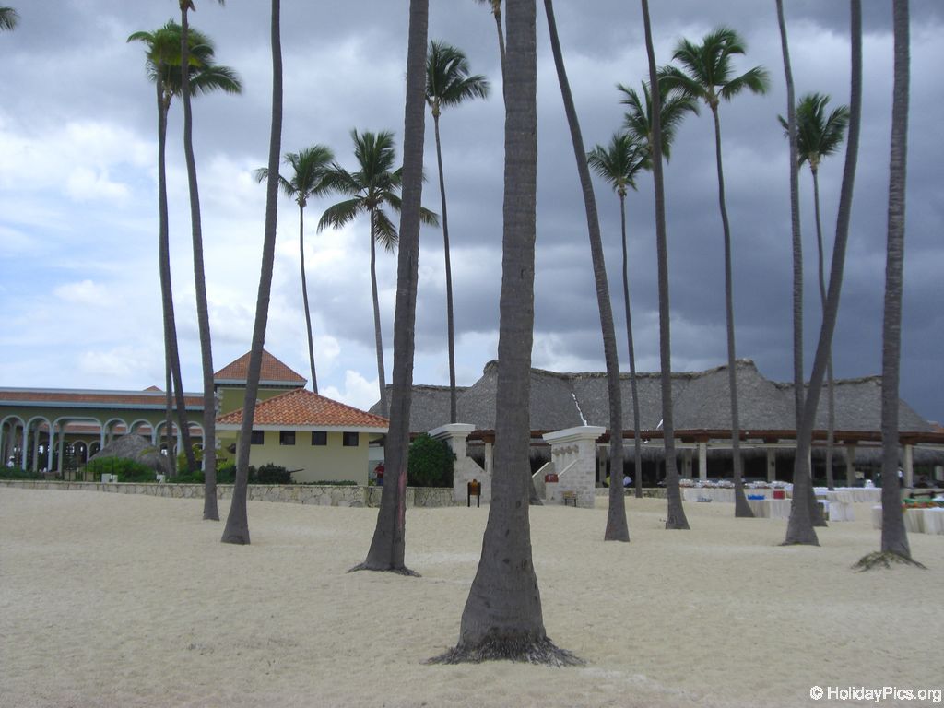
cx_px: 472
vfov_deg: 37.7
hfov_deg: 49.0
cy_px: 354
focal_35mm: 38
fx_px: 1036
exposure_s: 1/160
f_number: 8
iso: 64
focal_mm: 6.2
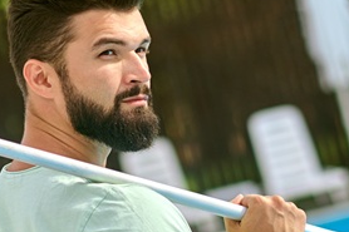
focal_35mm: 275
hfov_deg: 7.4
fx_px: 2664
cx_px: -107
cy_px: 100
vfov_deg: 5.0
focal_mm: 85
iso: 200
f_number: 2.8
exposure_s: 1/2000
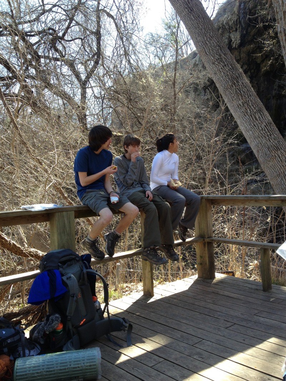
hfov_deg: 40.7
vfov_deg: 52.6
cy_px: 190
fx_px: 385
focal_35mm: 35
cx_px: 143
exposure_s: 1/207
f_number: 2.4
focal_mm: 4.28
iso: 50
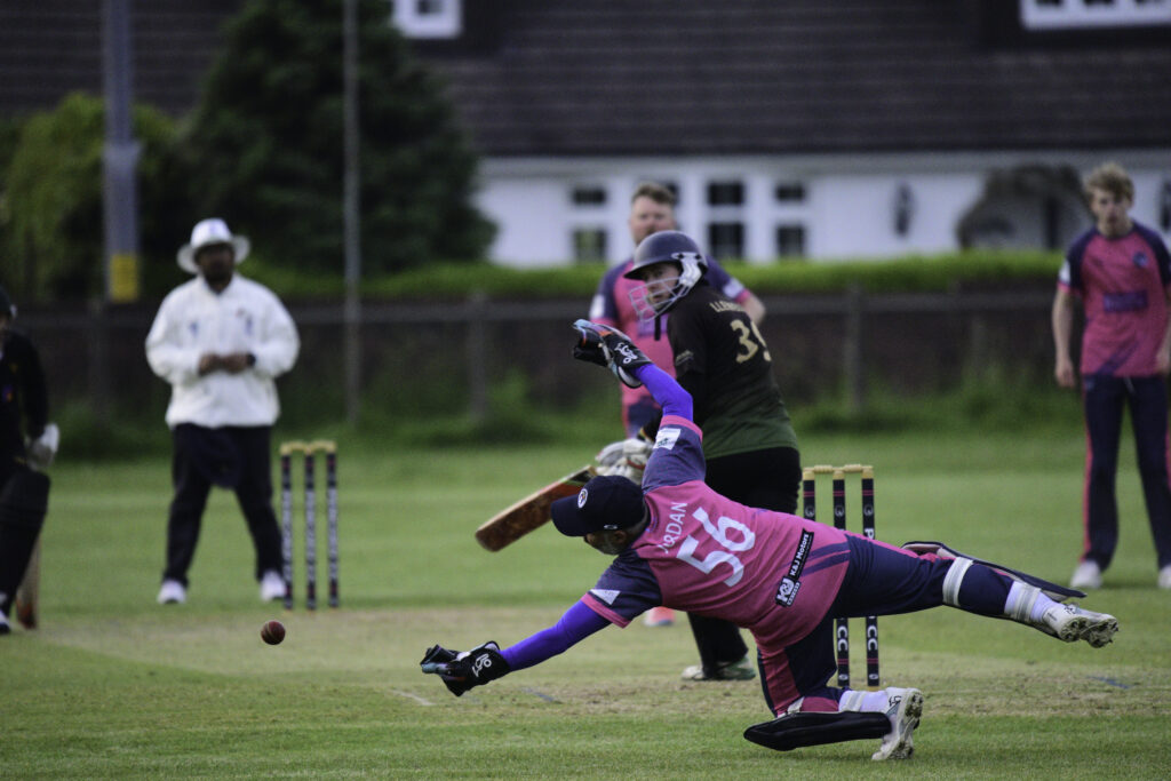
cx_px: 586
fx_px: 19518
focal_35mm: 600
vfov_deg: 2.3
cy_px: 390
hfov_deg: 3.4
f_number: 6.3
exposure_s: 1/1000
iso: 6400
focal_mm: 600
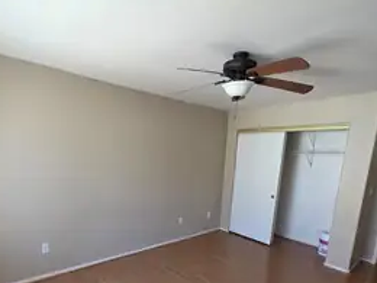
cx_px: 183
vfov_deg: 62.8
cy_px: 206
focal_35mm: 20
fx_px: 218
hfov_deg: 81.7
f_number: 1.9
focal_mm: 2.2
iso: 125
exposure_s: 1/120
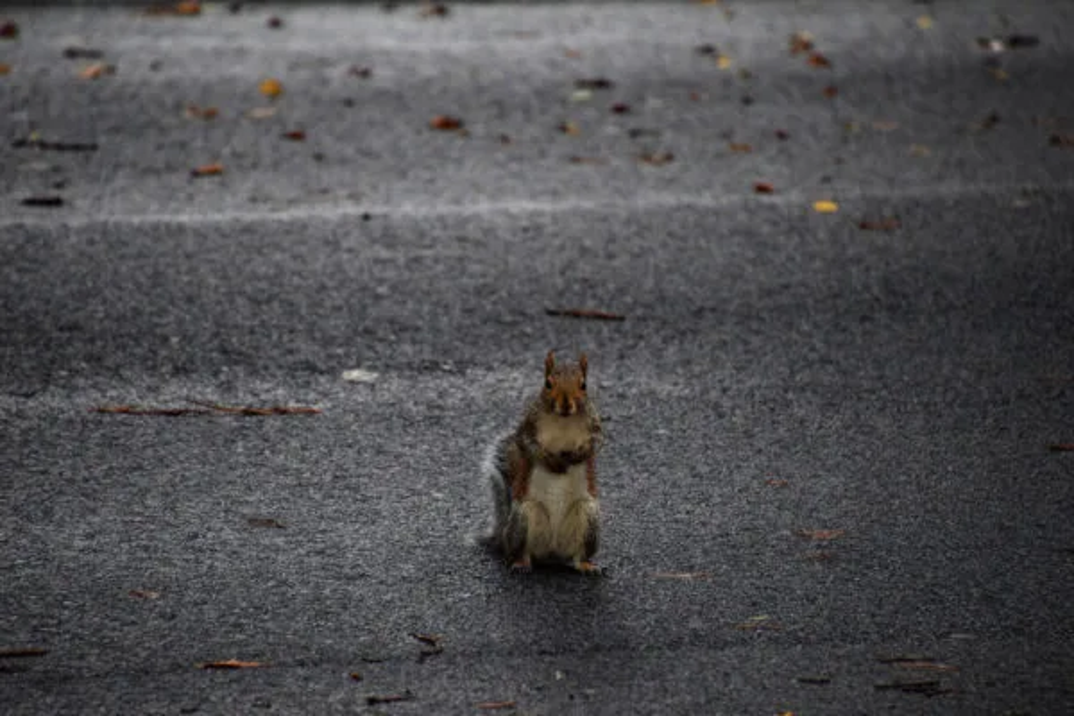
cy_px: 358
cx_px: 537
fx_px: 17899
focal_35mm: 600
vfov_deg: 2.3
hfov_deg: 3.4
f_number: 6.3
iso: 2000
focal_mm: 400
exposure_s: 1/500
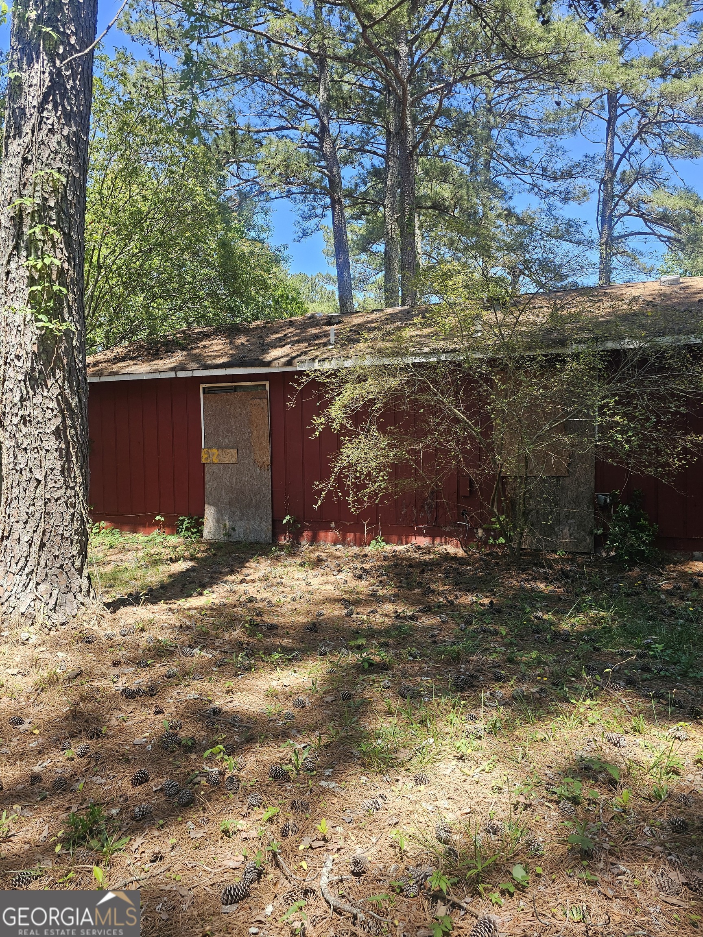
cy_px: 468
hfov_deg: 58.9
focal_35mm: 23
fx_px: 623
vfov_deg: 73.9
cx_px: 352
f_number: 1.7
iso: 20
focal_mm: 6.3
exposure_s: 1/180
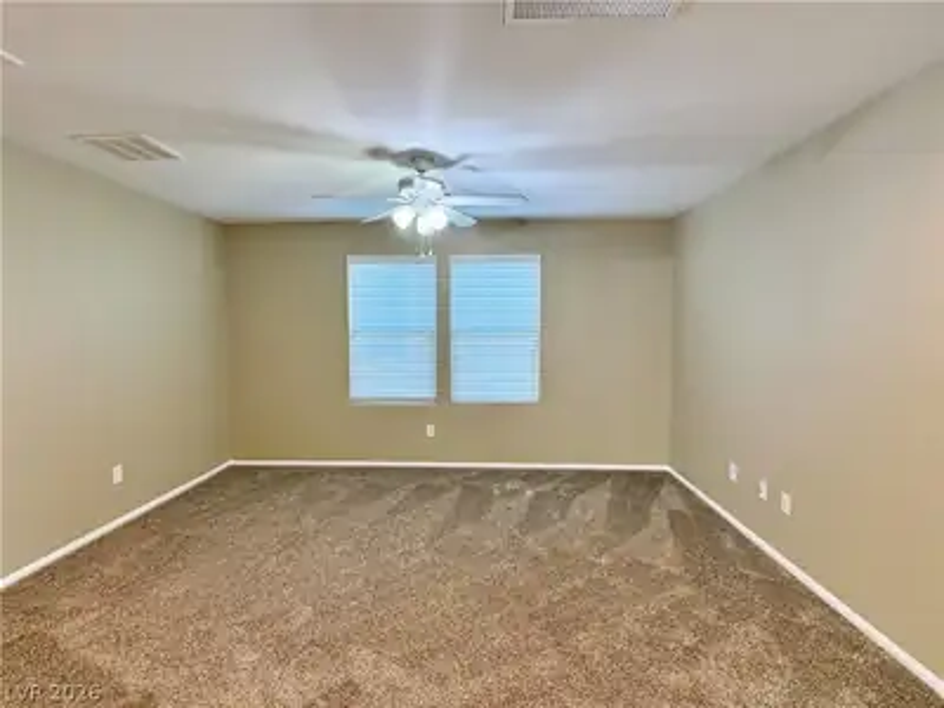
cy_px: 354
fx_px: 654
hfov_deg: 71.6
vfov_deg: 56.8
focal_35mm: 24
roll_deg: +0.9
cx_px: 472
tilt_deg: -2.9
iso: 250
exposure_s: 1/60
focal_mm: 6.76
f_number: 1.78
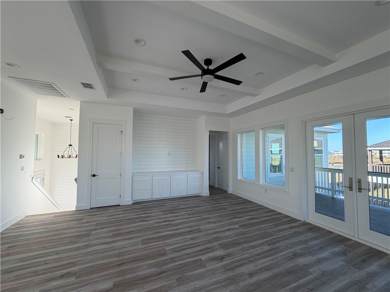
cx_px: 195
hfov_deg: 102.1
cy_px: 146
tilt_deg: +3.0
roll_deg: -0.6
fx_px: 158
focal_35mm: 14
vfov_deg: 85.7
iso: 40
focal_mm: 2.22
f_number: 2.2
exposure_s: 1/149
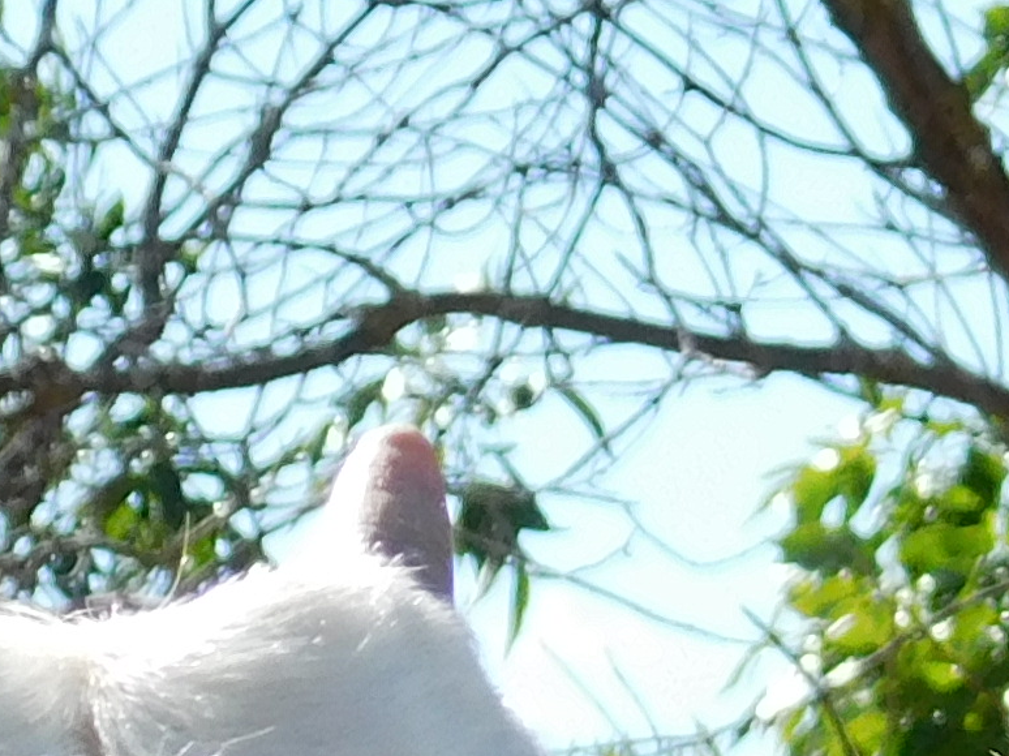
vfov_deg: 3.7
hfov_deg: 5.0
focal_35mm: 393
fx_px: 11452
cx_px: 1193
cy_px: 1573
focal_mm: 11.7
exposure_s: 1/400
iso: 125
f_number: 4.2
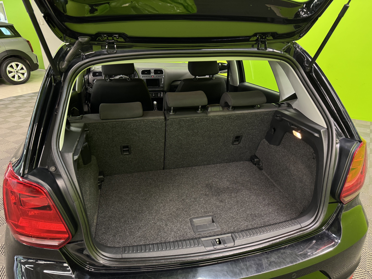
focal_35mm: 24
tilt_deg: -24.1
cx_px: 186
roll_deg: -0.4
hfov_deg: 71.6
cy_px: 140
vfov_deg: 56.8
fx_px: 258
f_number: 1.78
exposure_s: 1/50
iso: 400
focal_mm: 6.76
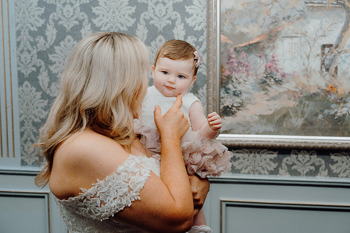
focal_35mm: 56
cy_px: 116
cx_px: 175
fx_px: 545
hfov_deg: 35.6
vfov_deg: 24.2
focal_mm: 56
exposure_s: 1/160
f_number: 5
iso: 2500
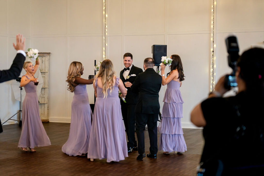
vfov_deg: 19.3
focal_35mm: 70
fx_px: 517
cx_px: 132
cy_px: 88
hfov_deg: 28.6
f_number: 2.8
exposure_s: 1/160
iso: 800
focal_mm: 70
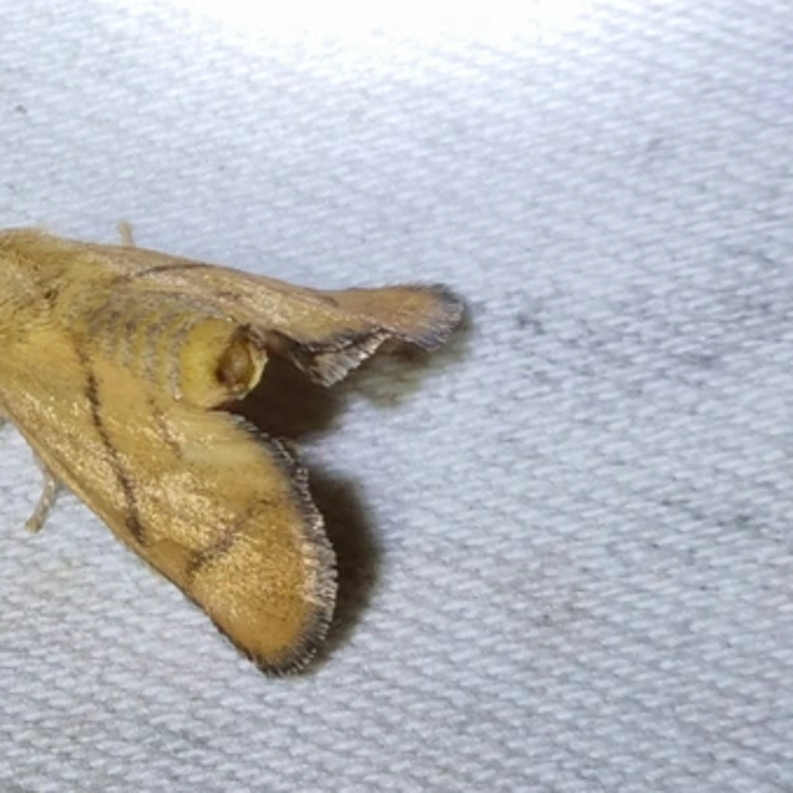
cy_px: 443
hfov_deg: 36.5
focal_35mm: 45
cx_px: 175
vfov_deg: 37.5
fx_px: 1166
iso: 25
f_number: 2
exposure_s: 1/175
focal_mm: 5.9
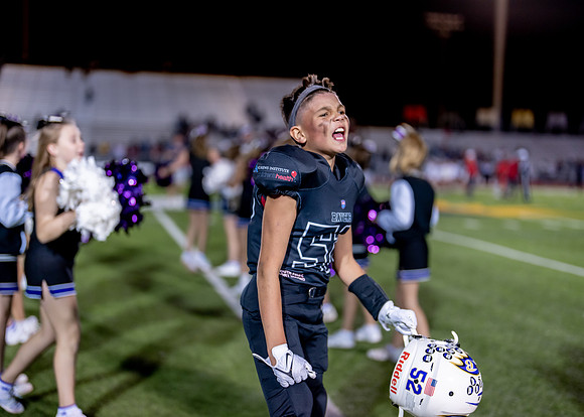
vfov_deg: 27.0
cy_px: 208
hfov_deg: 37.2
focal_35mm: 52
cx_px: 292
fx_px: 869
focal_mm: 50
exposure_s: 1/1000
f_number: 1.2
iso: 500
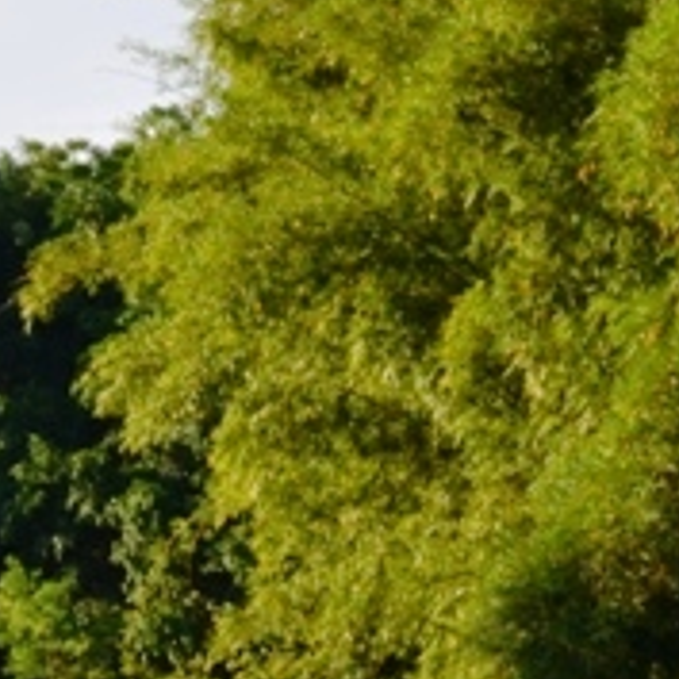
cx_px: -215
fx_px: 4239
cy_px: 698
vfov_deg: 9.1
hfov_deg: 9.0
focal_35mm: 191
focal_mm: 26
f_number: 11
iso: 200
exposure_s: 1/100
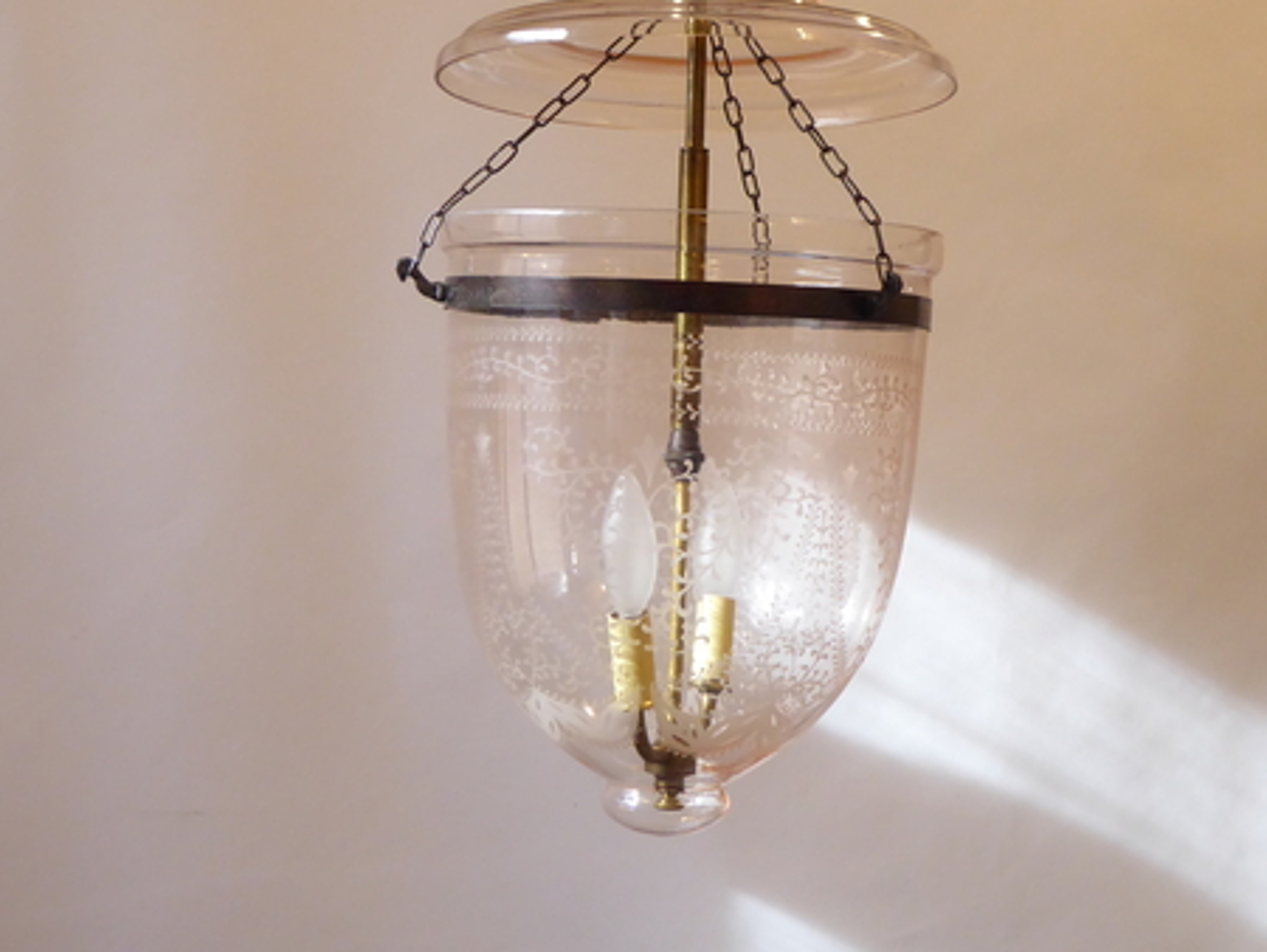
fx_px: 2930
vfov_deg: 18.4
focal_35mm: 80
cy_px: 434
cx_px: 721
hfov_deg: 24.4
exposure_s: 1/40
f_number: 4.2
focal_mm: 10.3
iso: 400
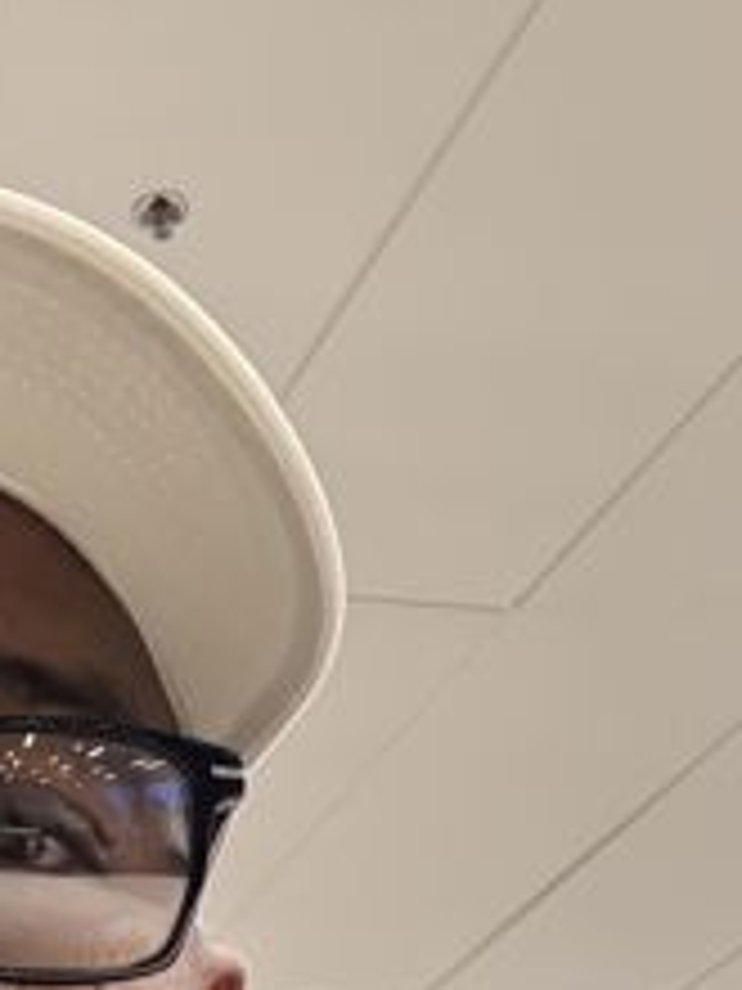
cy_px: 1316
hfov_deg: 17.7
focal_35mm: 80
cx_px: -103
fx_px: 2286
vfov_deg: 21.8
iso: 320
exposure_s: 1/40
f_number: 1.9
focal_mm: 2.69
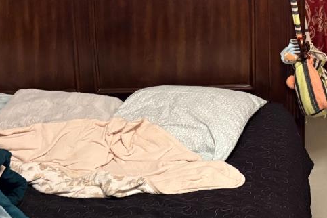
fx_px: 763
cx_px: 326
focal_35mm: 84
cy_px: -46
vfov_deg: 15.6
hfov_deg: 23.2
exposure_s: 1/30
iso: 500
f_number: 1.6
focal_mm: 5.96
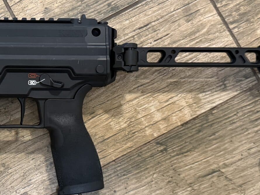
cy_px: 95
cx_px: 9
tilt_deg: -83.4
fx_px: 518
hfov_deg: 26.8
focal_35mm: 69
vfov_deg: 21.3
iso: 640
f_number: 1.78
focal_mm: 6.76
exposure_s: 1/60
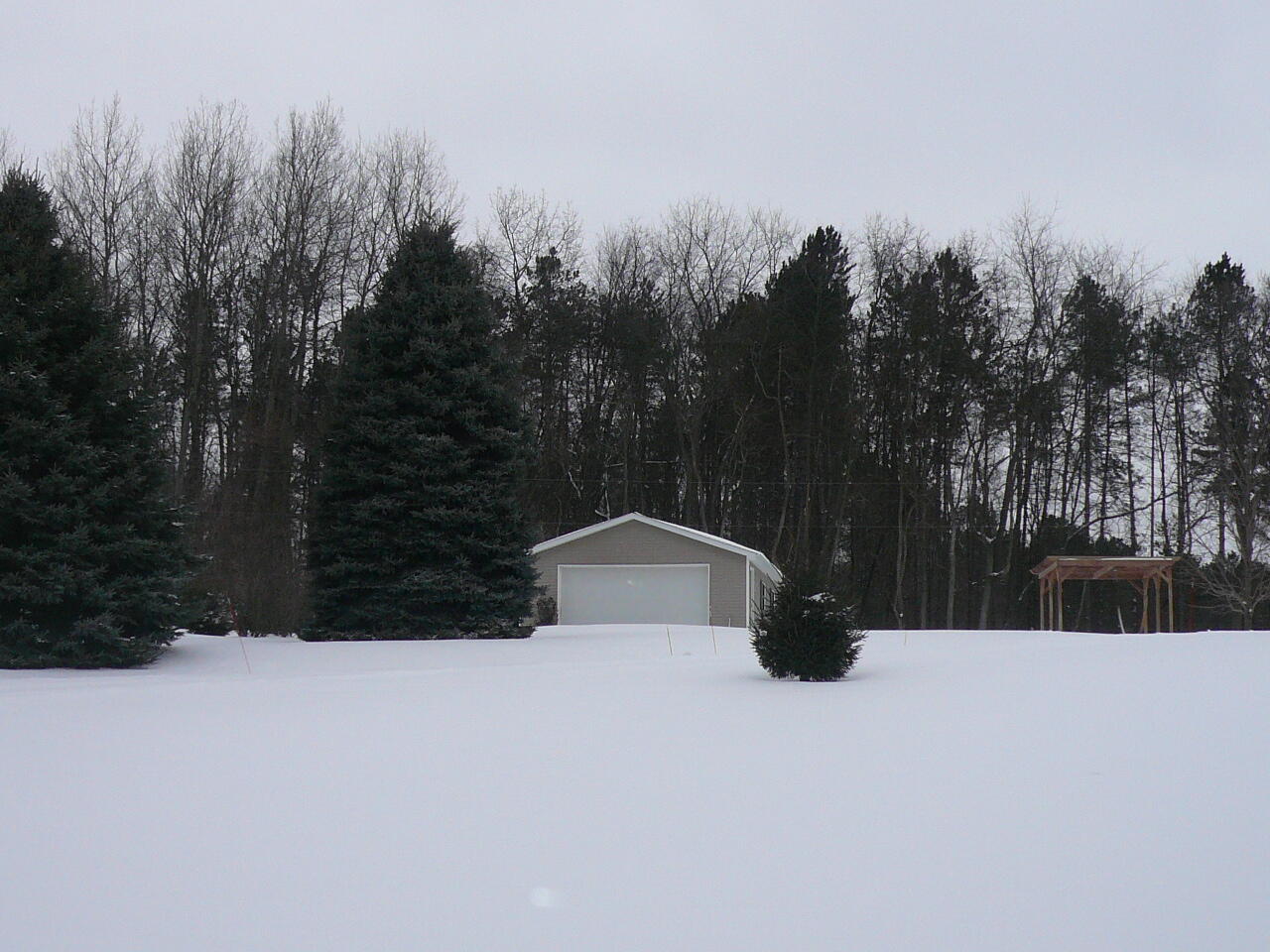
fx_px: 2055
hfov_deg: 34.3
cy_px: 476
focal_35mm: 56
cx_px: 635
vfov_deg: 26.1
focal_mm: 6.1
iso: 100
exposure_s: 1/640
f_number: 3.1
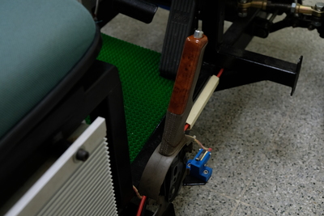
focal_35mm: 51
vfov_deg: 26.5
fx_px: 459
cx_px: 162
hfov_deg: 38.9
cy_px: 108
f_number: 4
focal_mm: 34.3
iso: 2000
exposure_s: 1/180
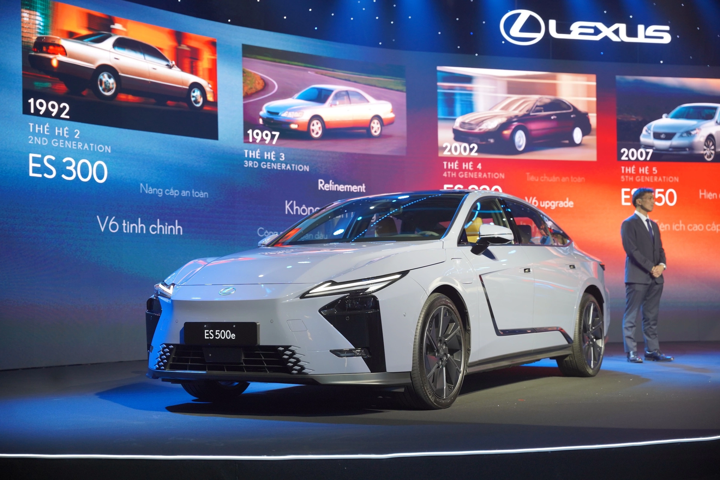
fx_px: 998
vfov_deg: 27.0
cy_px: 240
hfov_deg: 39.7
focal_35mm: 50
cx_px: 360
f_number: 2.8
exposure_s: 1/200
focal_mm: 49.9
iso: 1000
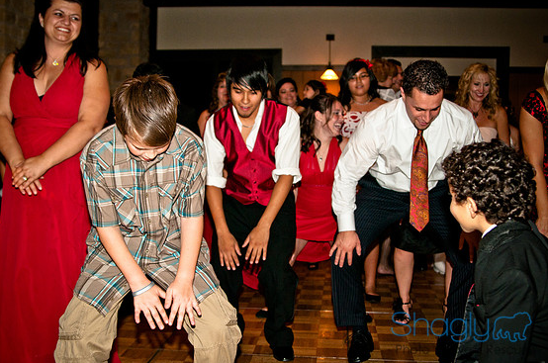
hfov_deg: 44.6
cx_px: 262
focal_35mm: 44
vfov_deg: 30.4
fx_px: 668
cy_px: 184
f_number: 3.2
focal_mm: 28
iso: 400
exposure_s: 1/200
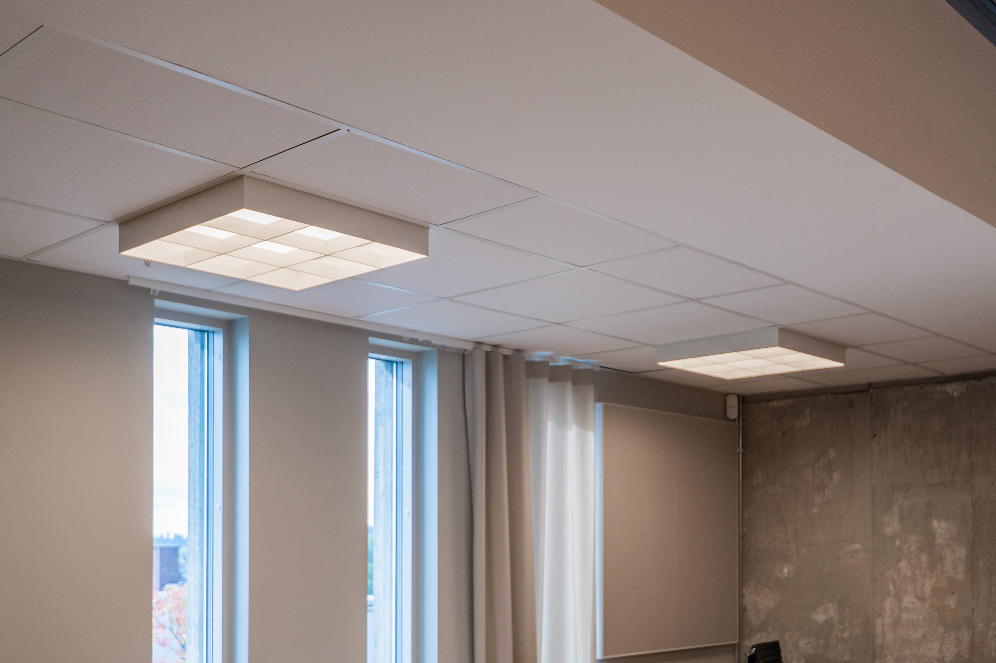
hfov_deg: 54.5
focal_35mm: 35
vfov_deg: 37.8
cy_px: 332
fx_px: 968
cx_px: 498
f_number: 4
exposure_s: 1/250
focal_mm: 35
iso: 250
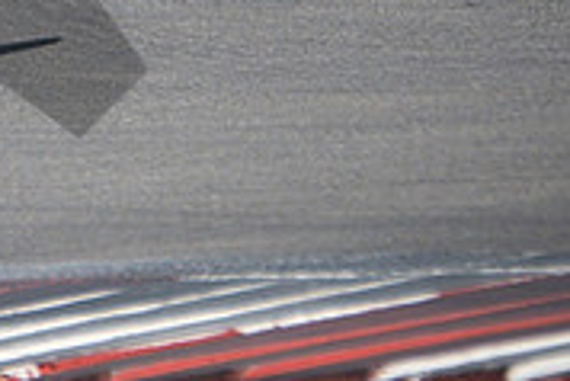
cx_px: -163
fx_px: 30979
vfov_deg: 0.7
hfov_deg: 1.1
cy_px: -171
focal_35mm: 1955
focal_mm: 400
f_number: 5.6
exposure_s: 1/2000
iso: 640
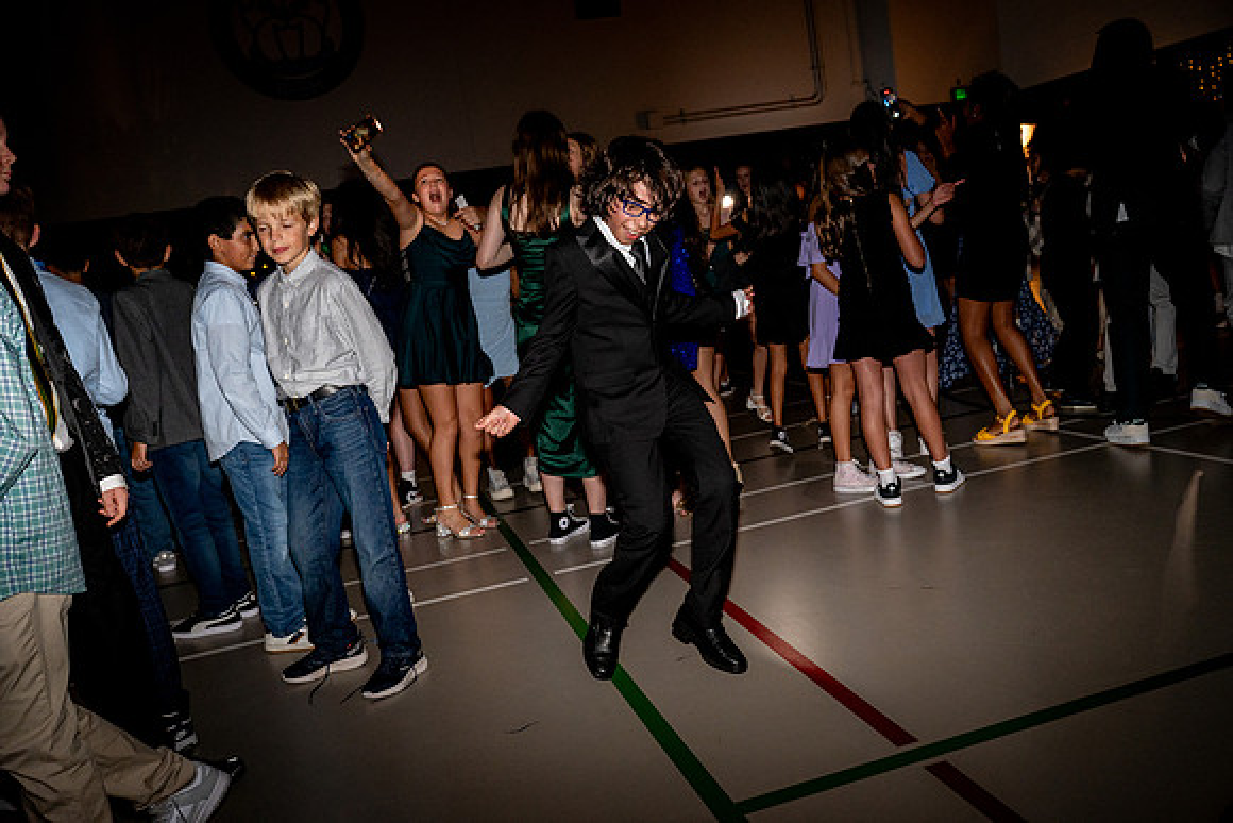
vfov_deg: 42.3
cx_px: 616
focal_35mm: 31
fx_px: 1062
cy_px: 412
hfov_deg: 60.3
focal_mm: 31
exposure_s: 1/100
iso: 1250
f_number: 4
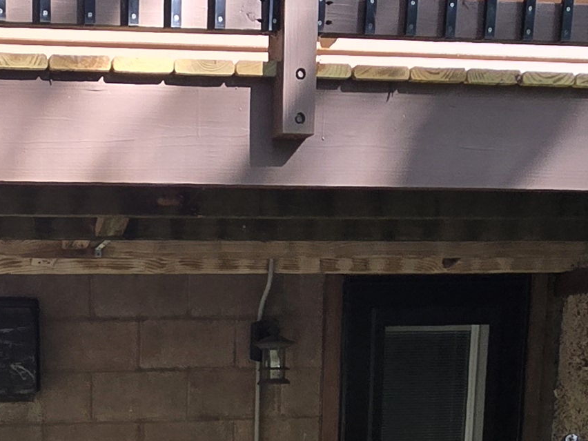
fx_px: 1036
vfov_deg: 20.5
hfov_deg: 29.6
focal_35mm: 61
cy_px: 665
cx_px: 3
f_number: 2.2
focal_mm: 2.2
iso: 50
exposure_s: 1/172
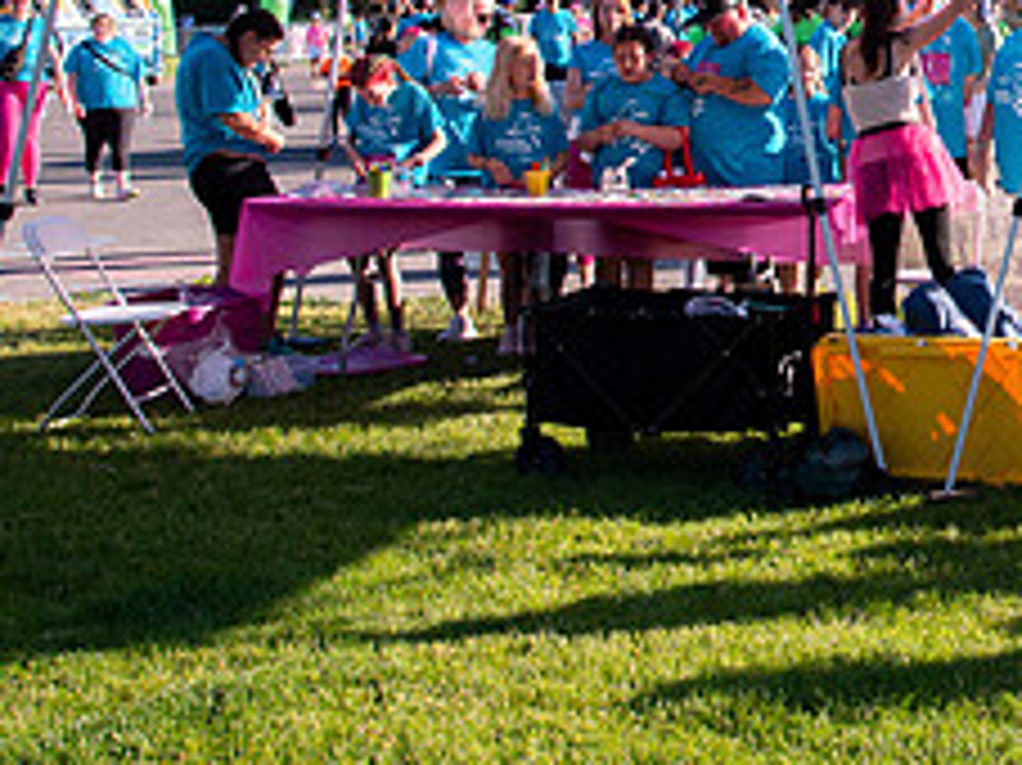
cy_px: 28
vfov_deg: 18.0
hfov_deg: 22.9
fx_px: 2361
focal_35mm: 80
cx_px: 1138
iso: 500
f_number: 9
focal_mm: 30
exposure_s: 1/1000
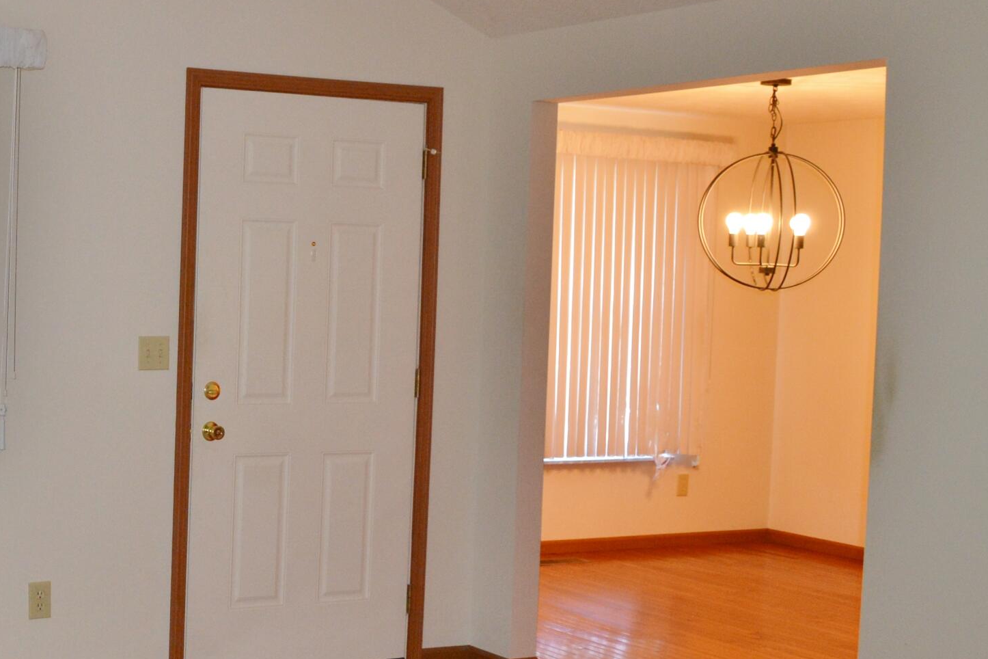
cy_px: 328
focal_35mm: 56
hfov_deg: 33.0
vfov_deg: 24.2
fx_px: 1537
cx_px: 27
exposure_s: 1/60
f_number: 3.5
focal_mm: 18
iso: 500
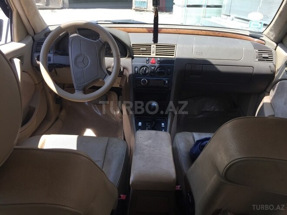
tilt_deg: -24.3
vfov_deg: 48.2
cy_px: 108
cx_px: 144
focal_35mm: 29
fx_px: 240
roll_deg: -1.7
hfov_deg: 61.7
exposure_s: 1/380
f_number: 2.2
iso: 32
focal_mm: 4.15
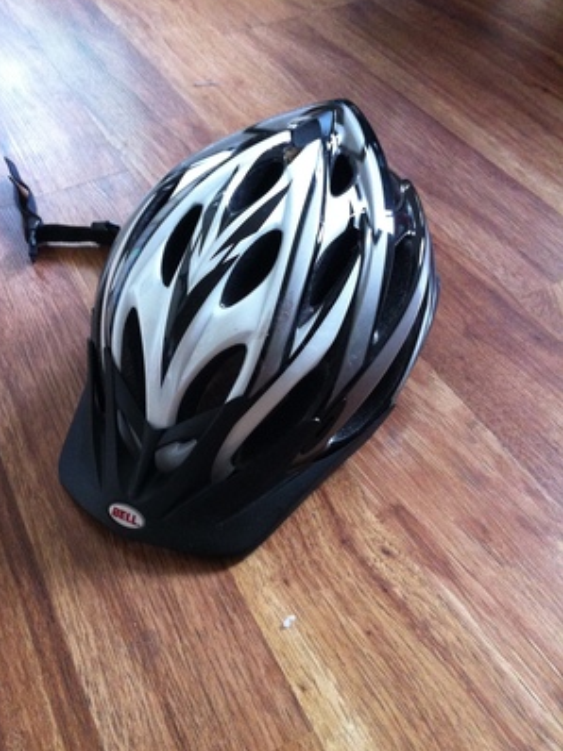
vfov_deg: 46.8
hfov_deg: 35.9
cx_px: 244
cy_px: 401
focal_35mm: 40
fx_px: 868
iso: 320
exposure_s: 1/15
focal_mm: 3.85
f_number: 2.8
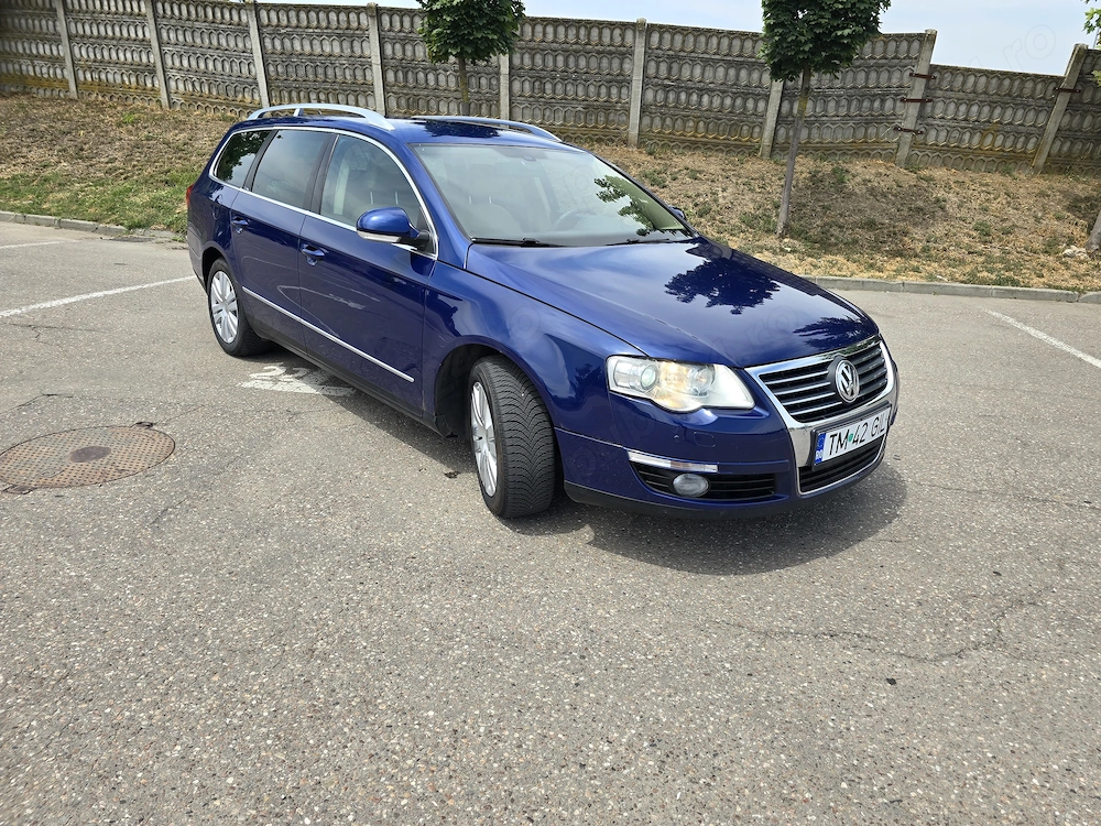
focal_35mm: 23
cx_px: 550
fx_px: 732
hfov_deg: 73.9
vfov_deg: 58.9
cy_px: 413
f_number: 1.7
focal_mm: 6.3
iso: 12
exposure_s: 1/425
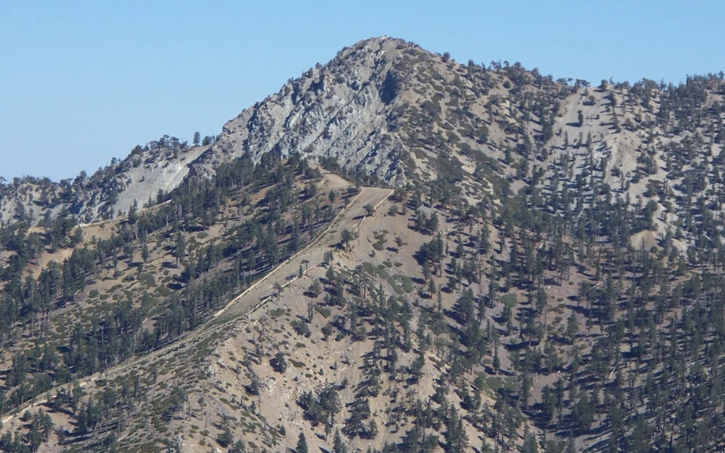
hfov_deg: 8.6
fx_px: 4802
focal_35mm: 243
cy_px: 177
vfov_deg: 5.4
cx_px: 357
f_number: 5.1
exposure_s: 1/400
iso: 80
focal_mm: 37.7
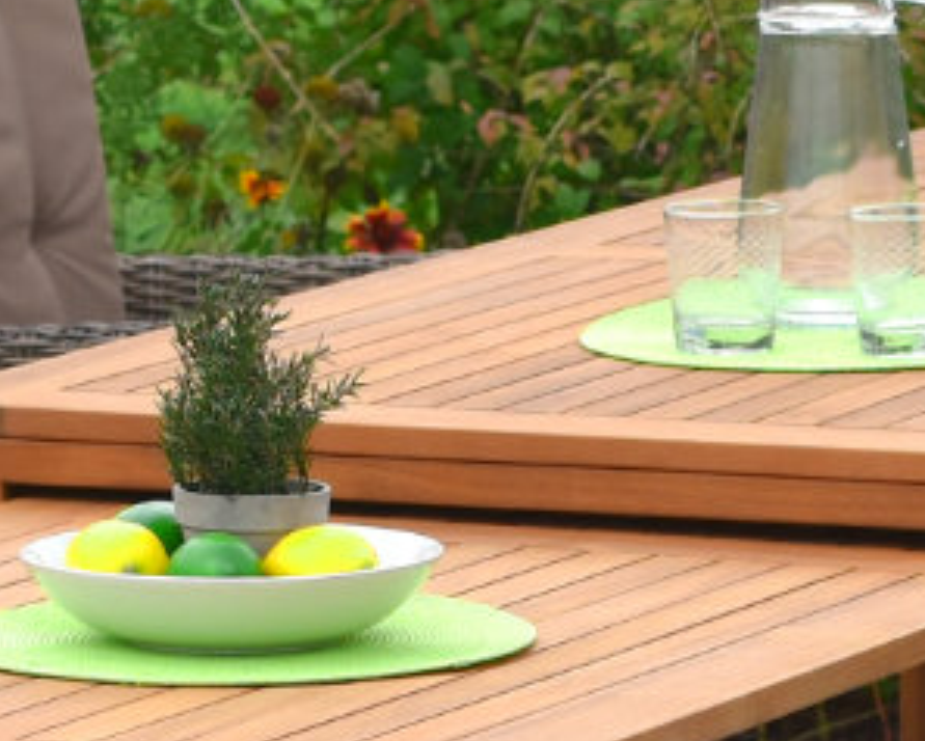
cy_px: 797
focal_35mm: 318
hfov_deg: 6.1
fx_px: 8712
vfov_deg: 4.9
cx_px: 614
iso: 125
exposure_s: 1/1000
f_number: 3.2
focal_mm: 35
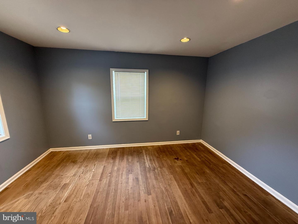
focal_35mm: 14
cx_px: 149
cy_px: 112
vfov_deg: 85.7
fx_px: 121
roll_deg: +0.4
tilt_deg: -8.9
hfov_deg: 102.1
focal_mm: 2.22
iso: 320
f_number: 2.2
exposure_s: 1/120
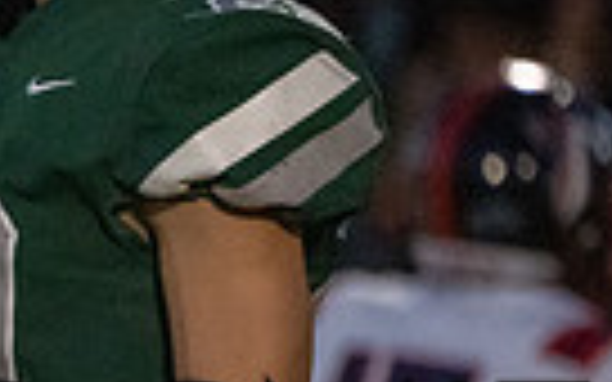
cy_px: 463
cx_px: -497
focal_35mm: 1991
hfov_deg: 1.1
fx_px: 33208
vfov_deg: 0.7
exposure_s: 1/1250
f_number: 5.6
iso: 12800
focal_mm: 391
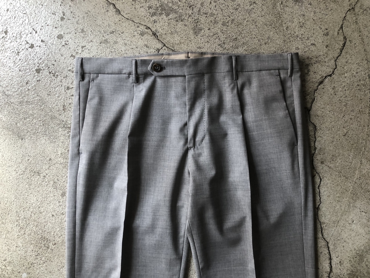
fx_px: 299
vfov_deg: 49.7
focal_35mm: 28
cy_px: 139
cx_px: 185
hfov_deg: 63.4
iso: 40
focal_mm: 4
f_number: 1.8
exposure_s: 1/15
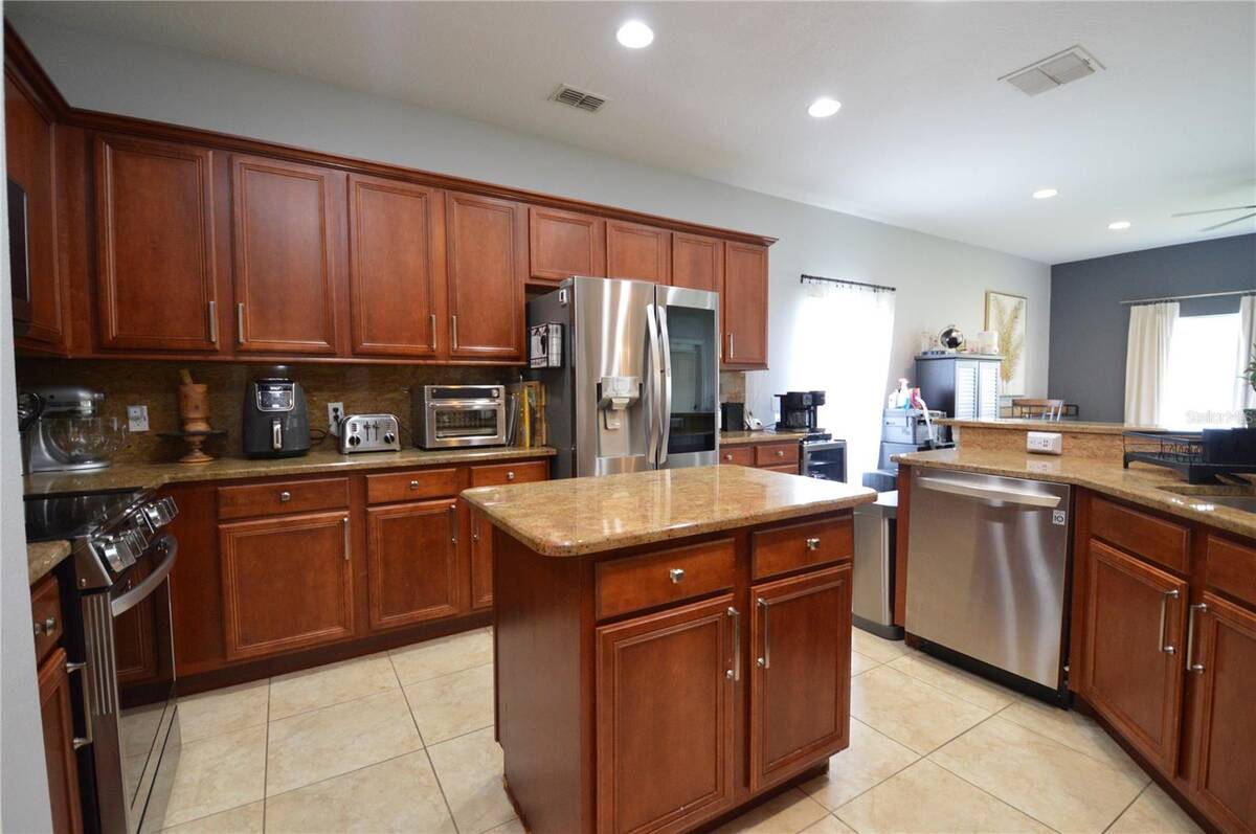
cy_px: 417
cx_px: 628
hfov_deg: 100.5
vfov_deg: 77.2
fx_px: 523
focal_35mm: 15
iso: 1600
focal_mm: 10
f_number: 3.5
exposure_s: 1/60
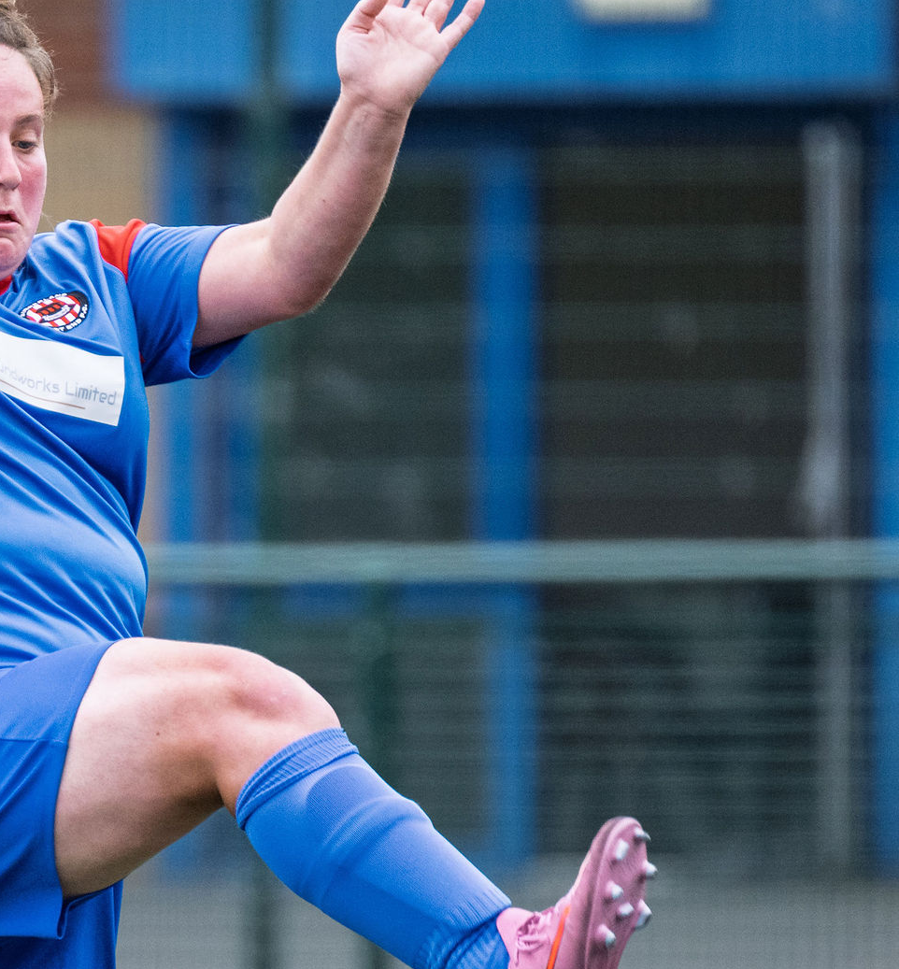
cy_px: 791
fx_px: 36109
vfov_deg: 1.5
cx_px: -397
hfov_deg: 1.4
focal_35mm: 1182
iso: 1000
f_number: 5.6
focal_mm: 400
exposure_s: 1/1600
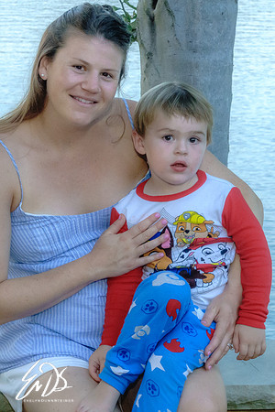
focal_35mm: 122
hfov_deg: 11.3
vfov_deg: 16.8
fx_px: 1394
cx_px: 149
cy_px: 206
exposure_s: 1/100
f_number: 6.3
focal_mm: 28.91
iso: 1600
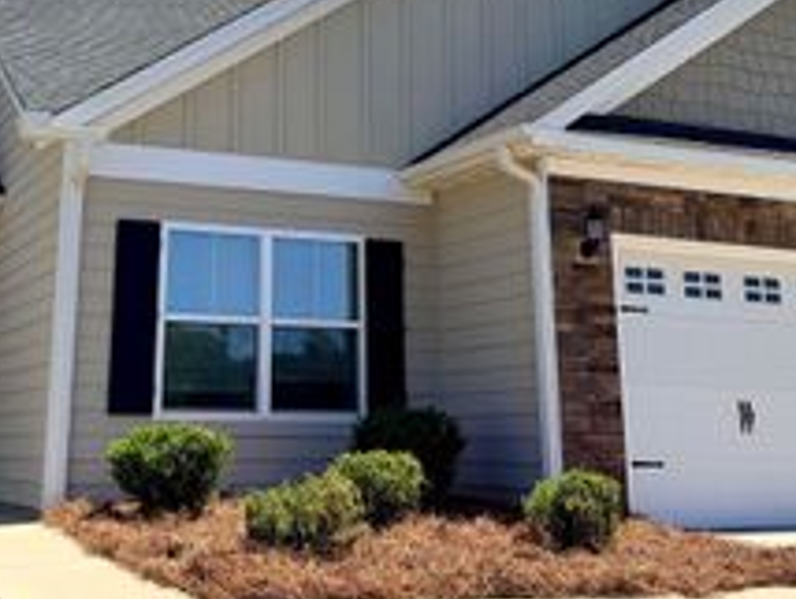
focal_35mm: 56
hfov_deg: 34.2
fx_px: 1289
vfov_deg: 25.5
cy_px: 76
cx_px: 305
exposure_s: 1/3953
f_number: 1.78
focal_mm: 6.76
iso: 80
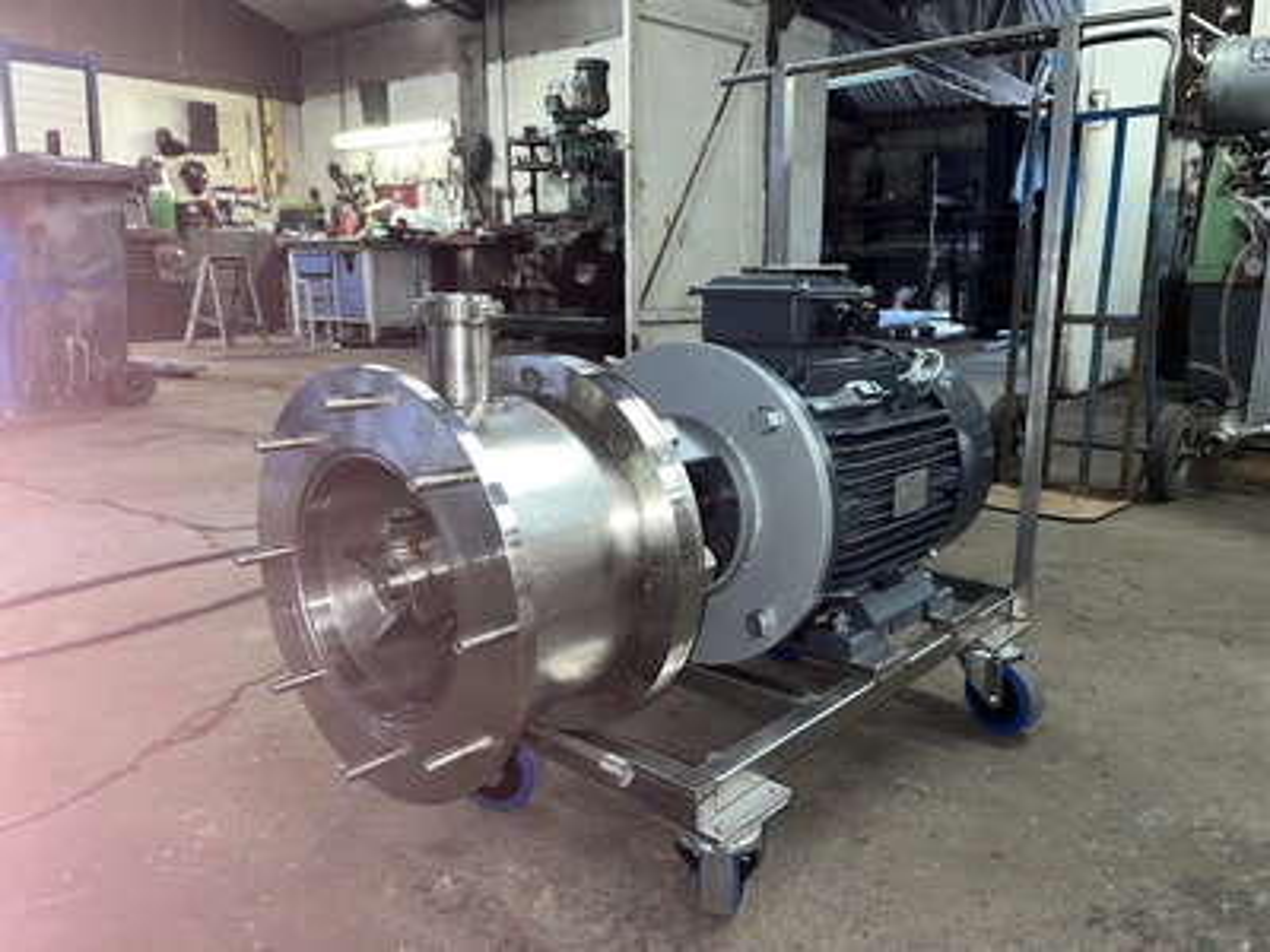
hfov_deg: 67.3
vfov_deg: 53.1
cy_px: 476
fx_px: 954
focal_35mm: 26
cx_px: 635
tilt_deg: -12.5
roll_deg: -0.6
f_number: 1.6
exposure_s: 1/17
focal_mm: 5.1
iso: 80
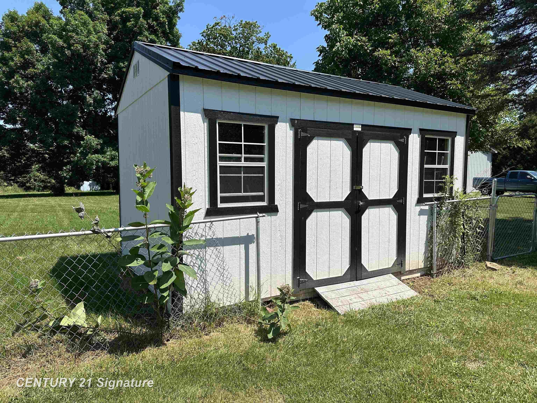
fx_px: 372
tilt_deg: -3.7
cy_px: 202
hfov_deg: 71.6
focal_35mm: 24
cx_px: 268
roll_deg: +0.1
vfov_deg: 56.8
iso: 80
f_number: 1.78
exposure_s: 1/4016
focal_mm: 6.86
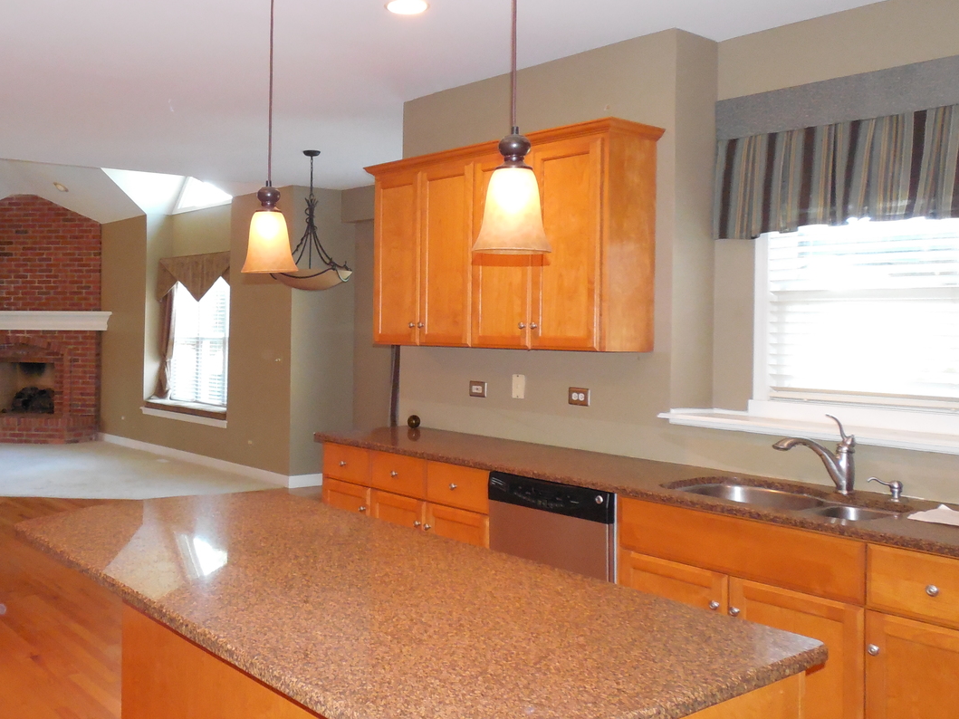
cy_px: 306
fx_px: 942
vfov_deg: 41.7
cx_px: 353
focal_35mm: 34
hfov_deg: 53.3
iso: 720
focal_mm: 4.5
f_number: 3.3
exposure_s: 1/25
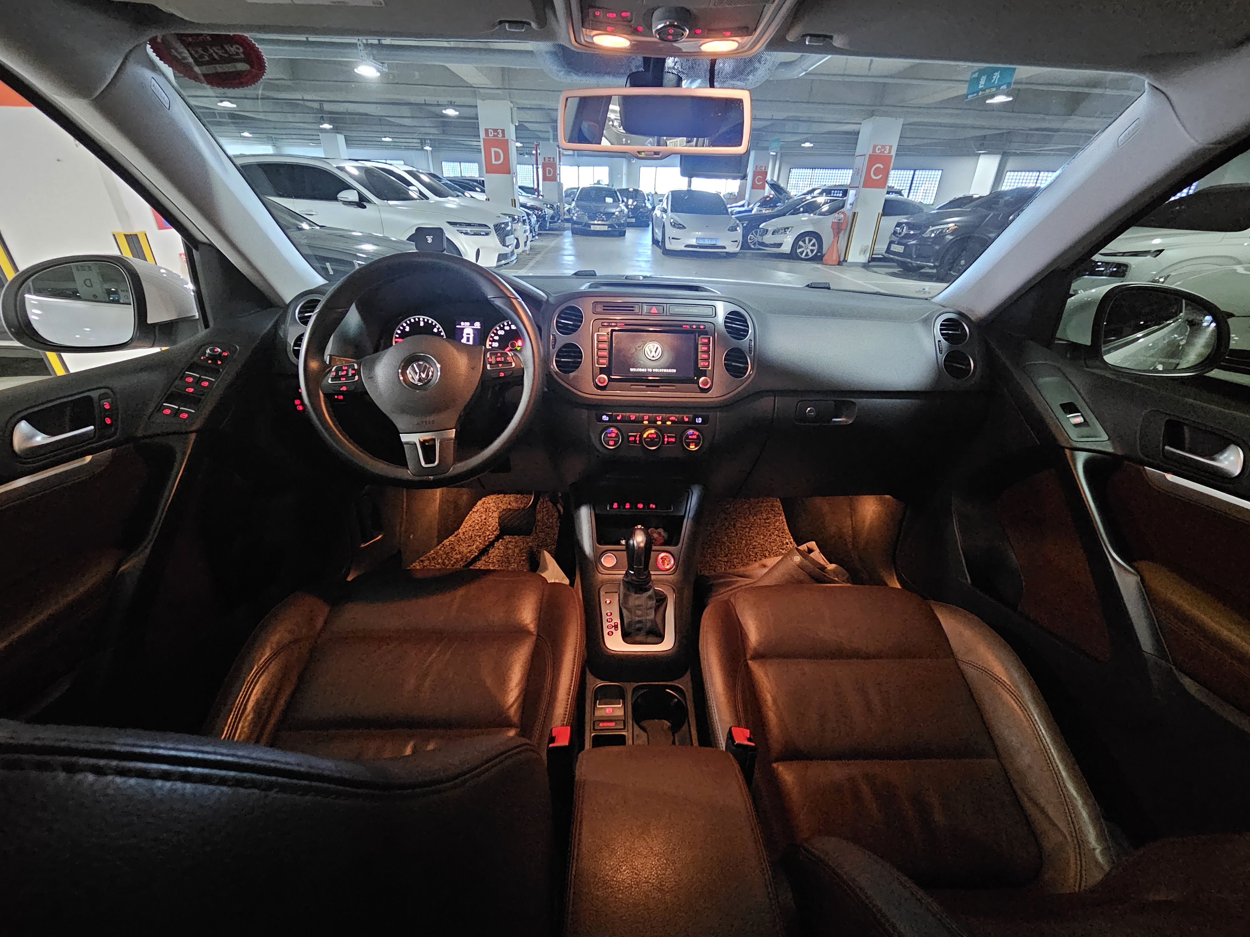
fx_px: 469
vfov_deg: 89.9
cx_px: 625
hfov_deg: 106.2
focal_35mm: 13
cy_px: 468
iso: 2000
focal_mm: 2.2
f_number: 2.2
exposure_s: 1/24
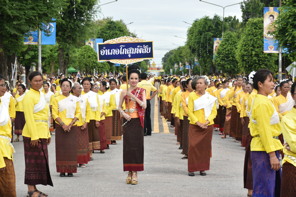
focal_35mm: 99
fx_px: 814
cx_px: 148
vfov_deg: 13.8
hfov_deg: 20.6
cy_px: 98
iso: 200
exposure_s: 1/320
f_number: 9
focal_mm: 66
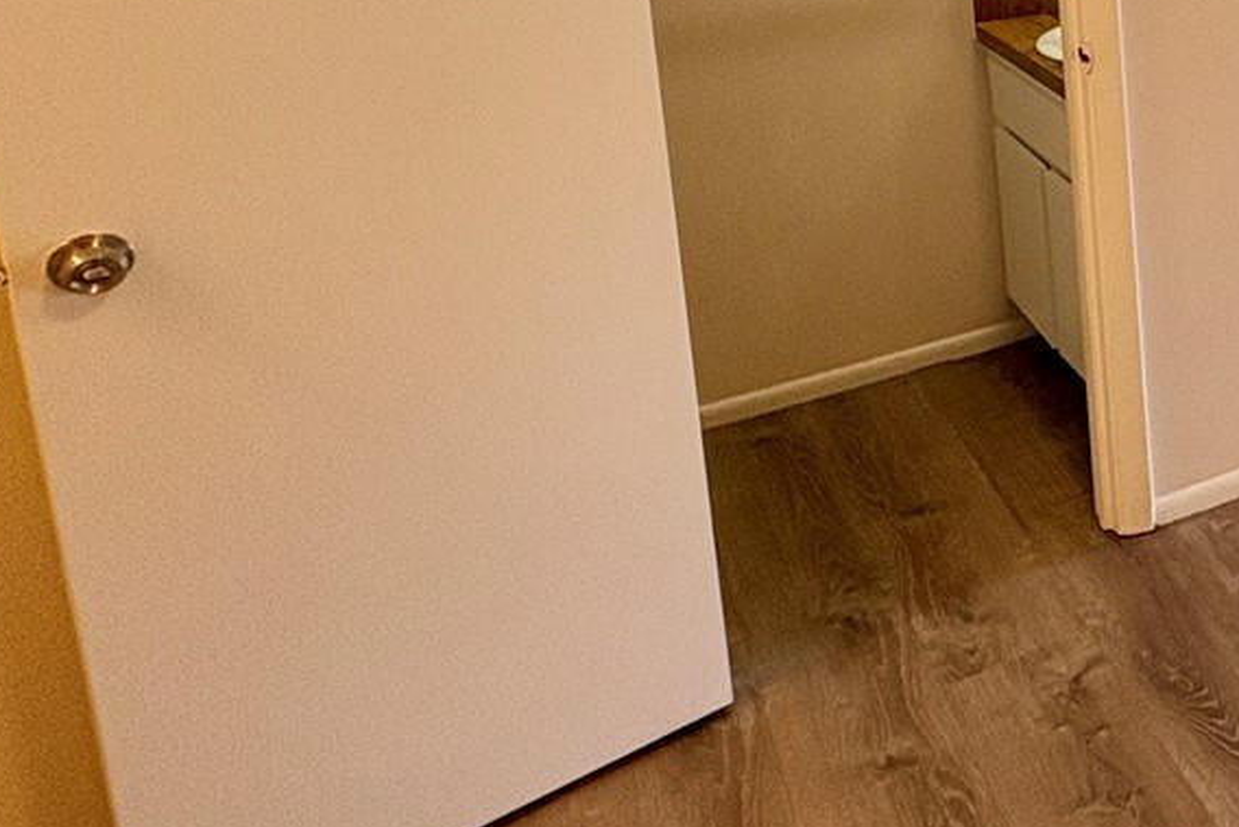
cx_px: 1715
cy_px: -85
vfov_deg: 29.4
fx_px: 1411
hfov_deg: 31.9
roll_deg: +0.7
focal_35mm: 41
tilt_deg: -8.5
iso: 200
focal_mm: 2.22
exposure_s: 1/120
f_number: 2.2
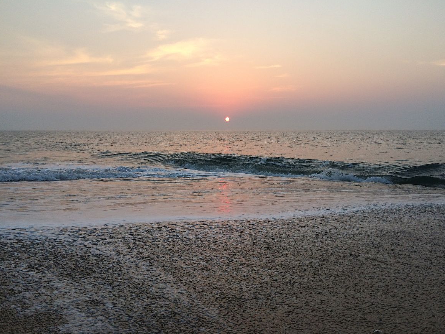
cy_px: 163
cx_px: 227
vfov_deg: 45.4
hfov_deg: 58.3
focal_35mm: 31
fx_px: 399
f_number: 2.2
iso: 32
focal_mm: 4.12
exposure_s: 1/391
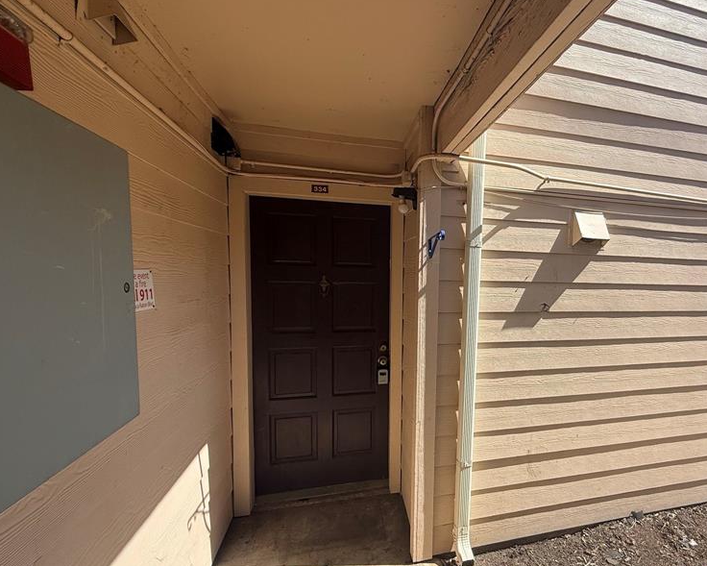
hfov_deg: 80.5
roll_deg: -2.0
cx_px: 472
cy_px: 302
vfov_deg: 70.8
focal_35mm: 19
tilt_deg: -3.7
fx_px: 398
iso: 50
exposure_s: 1/1167
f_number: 2.2
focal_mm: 2.22
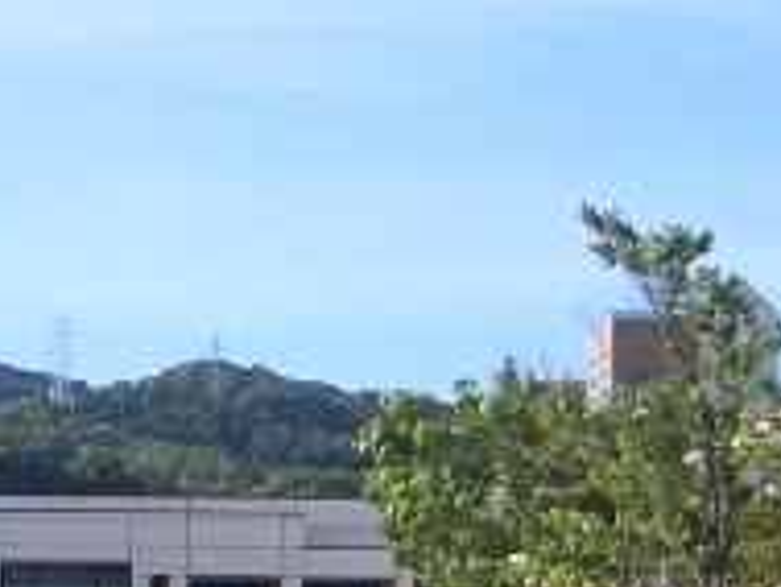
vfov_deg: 10.3
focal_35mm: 142
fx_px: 3206
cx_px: -79
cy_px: 653
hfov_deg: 13.6
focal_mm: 8
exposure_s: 1/640
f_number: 2.8
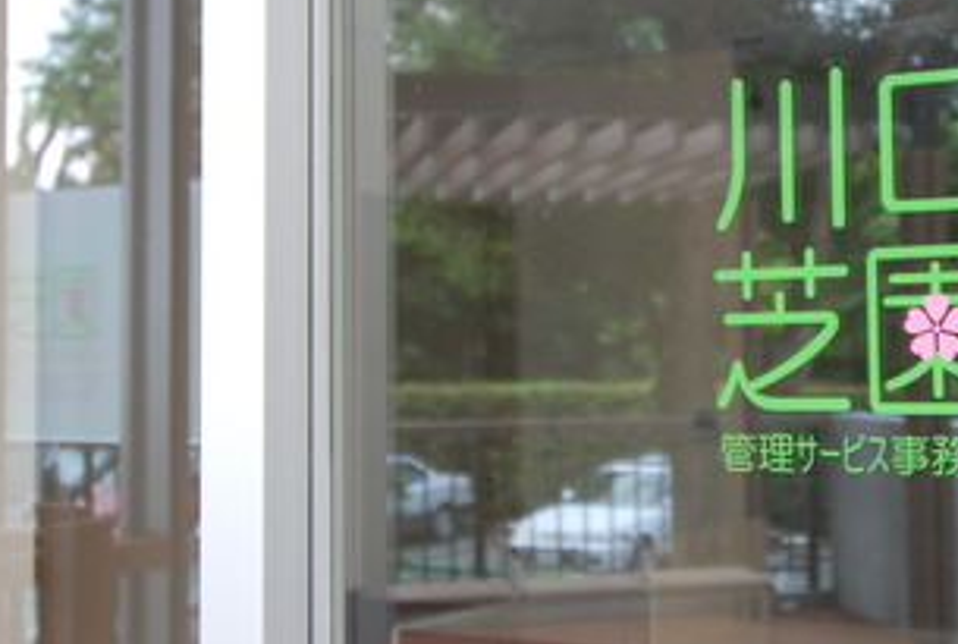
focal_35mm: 66
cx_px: 688
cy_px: 237
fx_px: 1761
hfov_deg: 30.1
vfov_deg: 20.7
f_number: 4.5
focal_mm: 24
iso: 400
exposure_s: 1/80
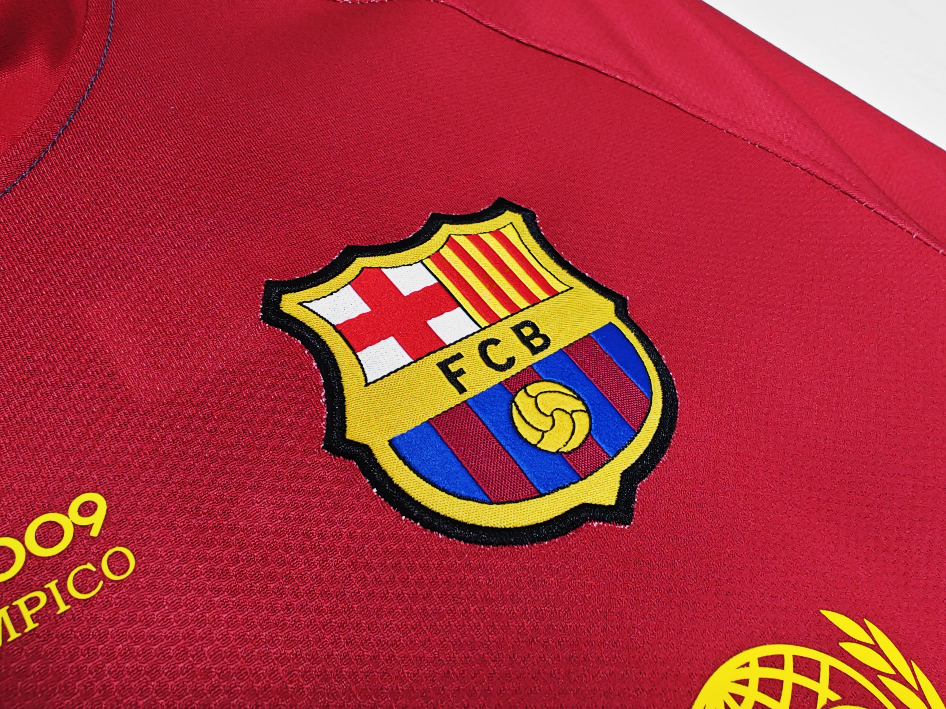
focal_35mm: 23
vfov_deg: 58.9
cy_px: 354
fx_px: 629
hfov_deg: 73.9
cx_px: 473
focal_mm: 2.59
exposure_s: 1/50
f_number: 2.2
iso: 67
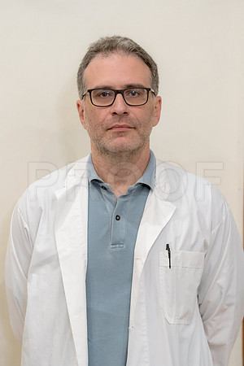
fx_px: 1515
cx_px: 122
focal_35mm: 149
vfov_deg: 13.8
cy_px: 183
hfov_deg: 9.2
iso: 5000
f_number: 4
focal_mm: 149
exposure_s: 1/80
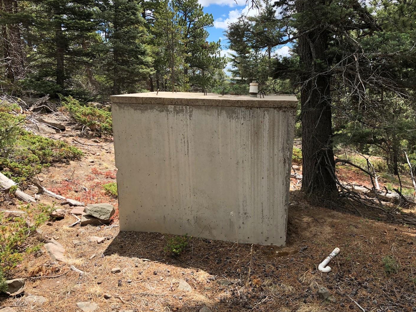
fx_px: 385
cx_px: 217
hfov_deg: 56.8
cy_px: 160
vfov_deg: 44.2
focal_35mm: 32
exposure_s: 1/695
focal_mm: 4
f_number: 1.8
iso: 20
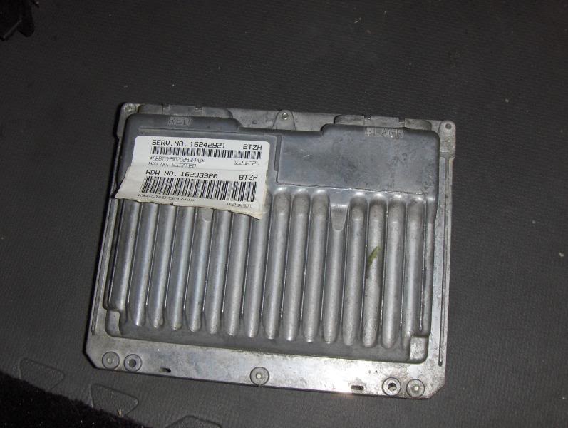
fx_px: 674
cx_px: 284
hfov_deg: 45.7
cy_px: 214
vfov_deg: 35.2
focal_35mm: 41
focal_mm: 6.5
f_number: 5.09
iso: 100
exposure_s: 1/60
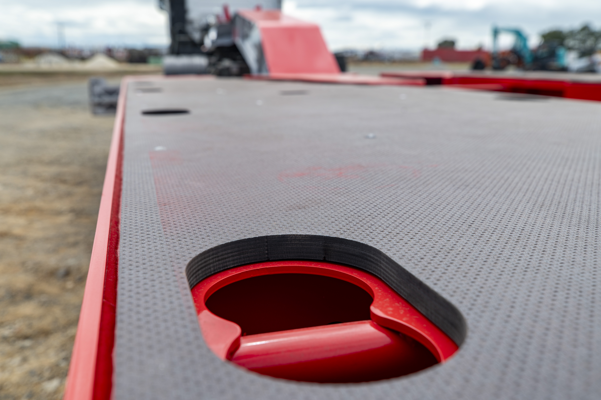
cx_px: 300
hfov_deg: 54.5
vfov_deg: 37.8
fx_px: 584
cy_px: 200
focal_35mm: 35
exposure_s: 1/400
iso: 100
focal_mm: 35
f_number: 7.1
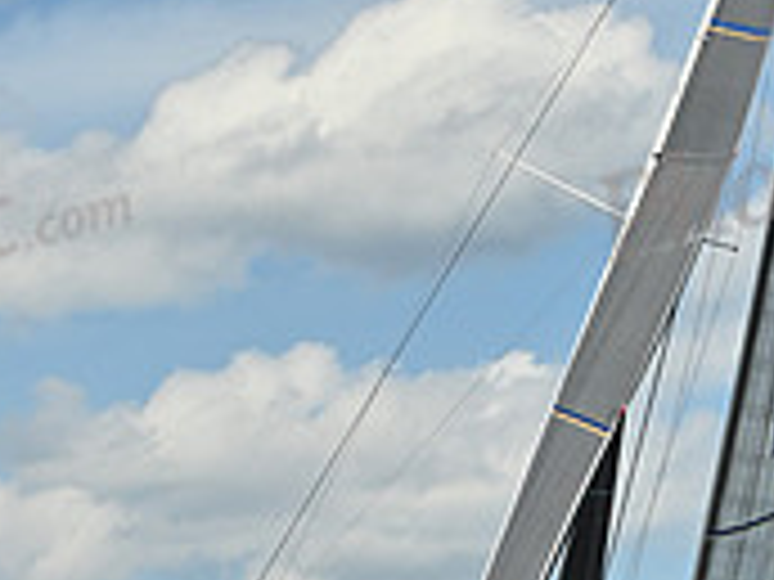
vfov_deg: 6.5
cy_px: 445
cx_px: 367
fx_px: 5076
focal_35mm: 227
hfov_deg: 8.7
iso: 250
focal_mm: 70
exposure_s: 1/1000
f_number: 9
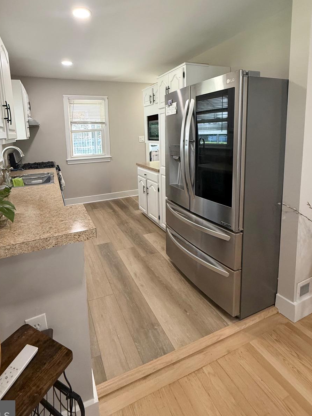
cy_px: 162
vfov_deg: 86.4
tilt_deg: -7.2
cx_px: 129
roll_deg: +2.0
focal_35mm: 18
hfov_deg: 71.0
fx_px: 216
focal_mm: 2.22
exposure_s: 1/120
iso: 250
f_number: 2.2
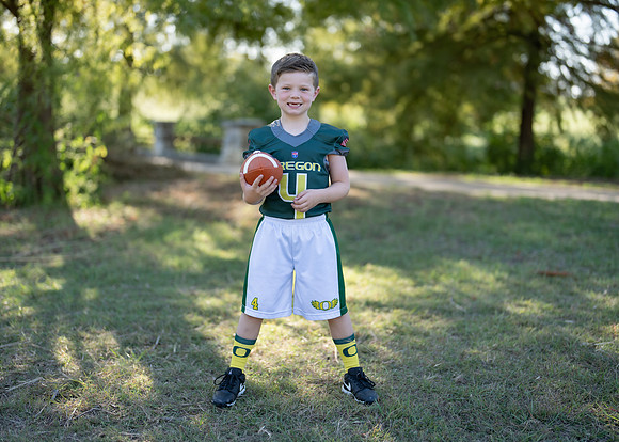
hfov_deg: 37.2
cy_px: 221
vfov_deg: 27.0
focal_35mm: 52
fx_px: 921
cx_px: 310
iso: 100
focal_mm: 50
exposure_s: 1/1250
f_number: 1.2
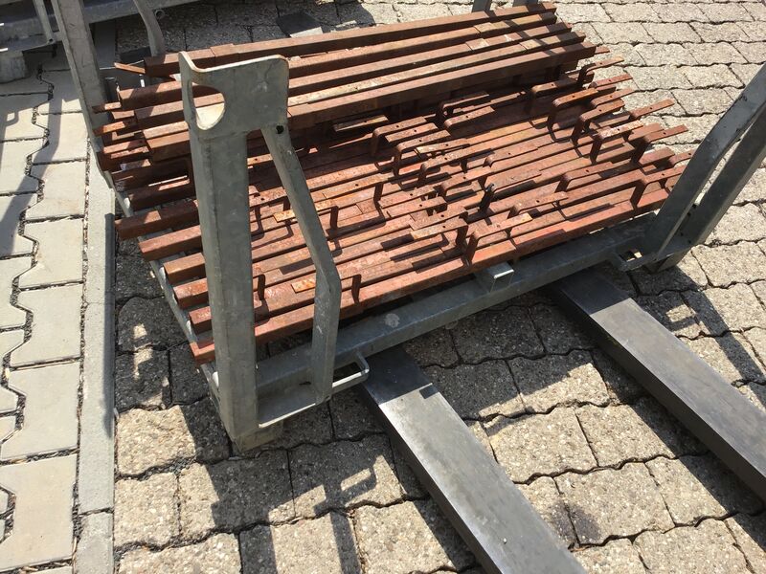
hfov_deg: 58.4
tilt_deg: -52.1
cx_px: 383
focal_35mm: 31
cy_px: 287
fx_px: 686
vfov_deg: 45.4
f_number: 2.4
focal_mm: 3.3
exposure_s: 1/823
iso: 25
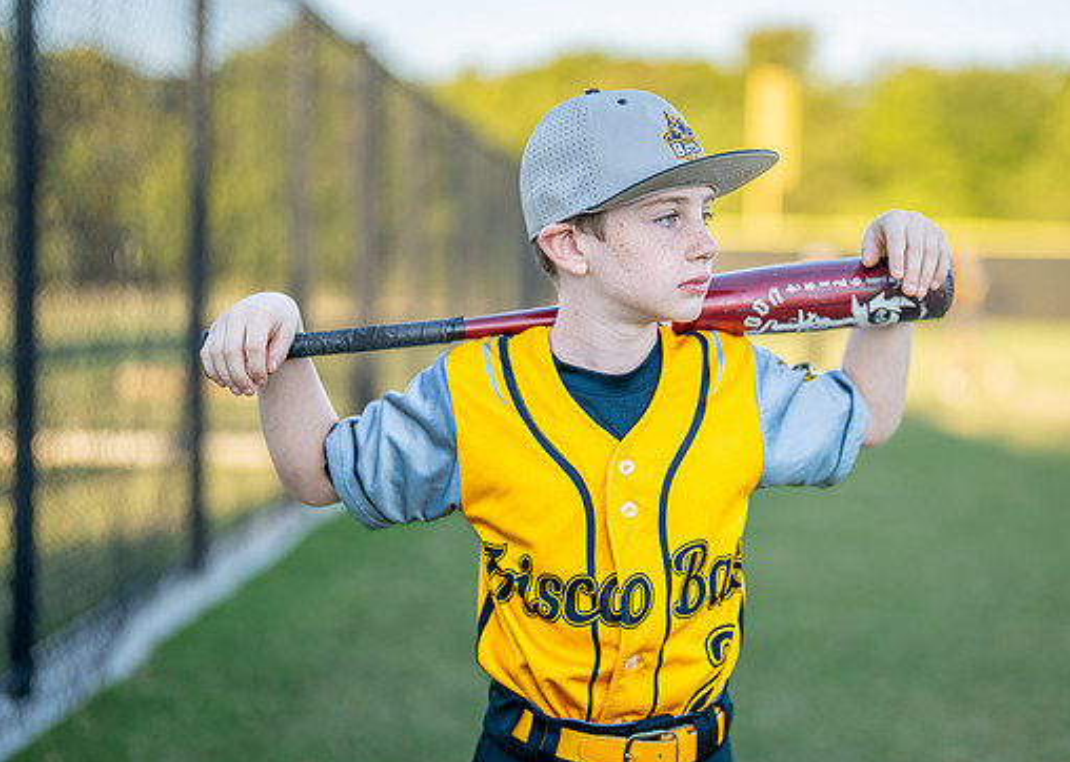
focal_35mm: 68
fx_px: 2065
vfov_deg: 20.9
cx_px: 667
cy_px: 357
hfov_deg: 28.9
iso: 100
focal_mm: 50
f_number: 1.2
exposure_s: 1/1600
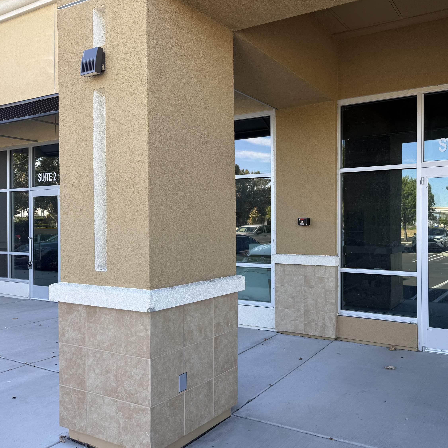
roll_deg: +0.2
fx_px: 425
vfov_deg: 55.6
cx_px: 299
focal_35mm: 29
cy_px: 222
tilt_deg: -0.1
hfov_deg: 54.5
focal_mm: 6.76
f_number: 1.78
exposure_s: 1/547
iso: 80
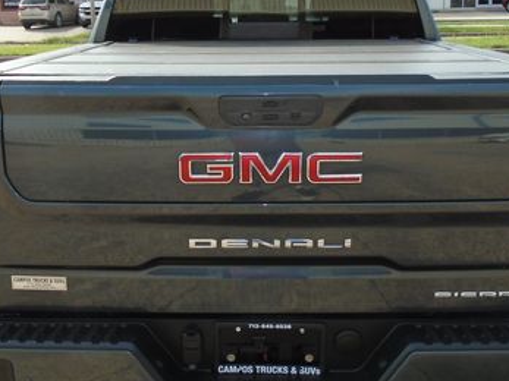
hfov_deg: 39.7
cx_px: 245
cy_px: 173
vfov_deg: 30.2
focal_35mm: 48
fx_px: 706
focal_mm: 4.6
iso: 100
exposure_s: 1/500
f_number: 3.2
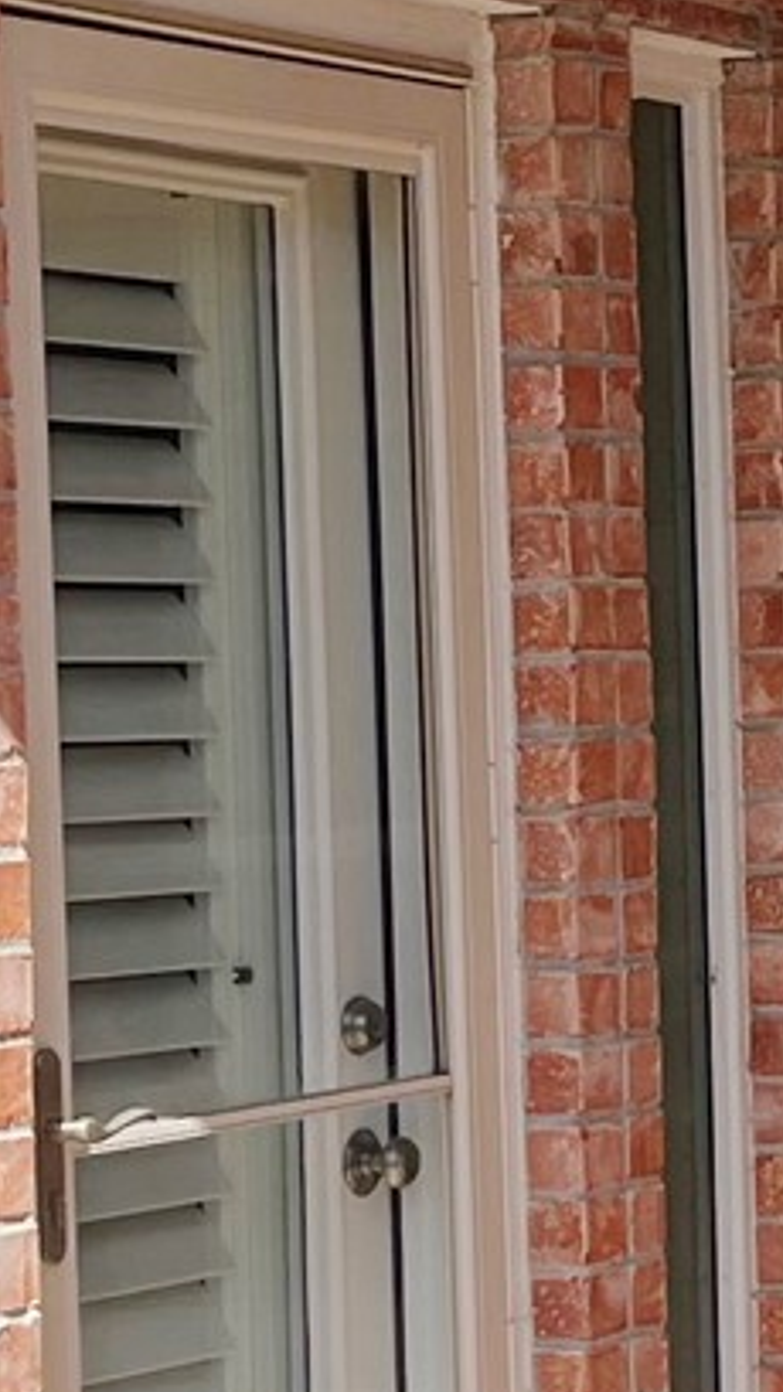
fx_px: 5242
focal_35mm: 142
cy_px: 626
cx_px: 1464
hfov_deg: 8.2
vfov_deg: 15.1
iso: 50
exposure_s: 1/2410
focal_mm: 5.1
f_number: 1.6
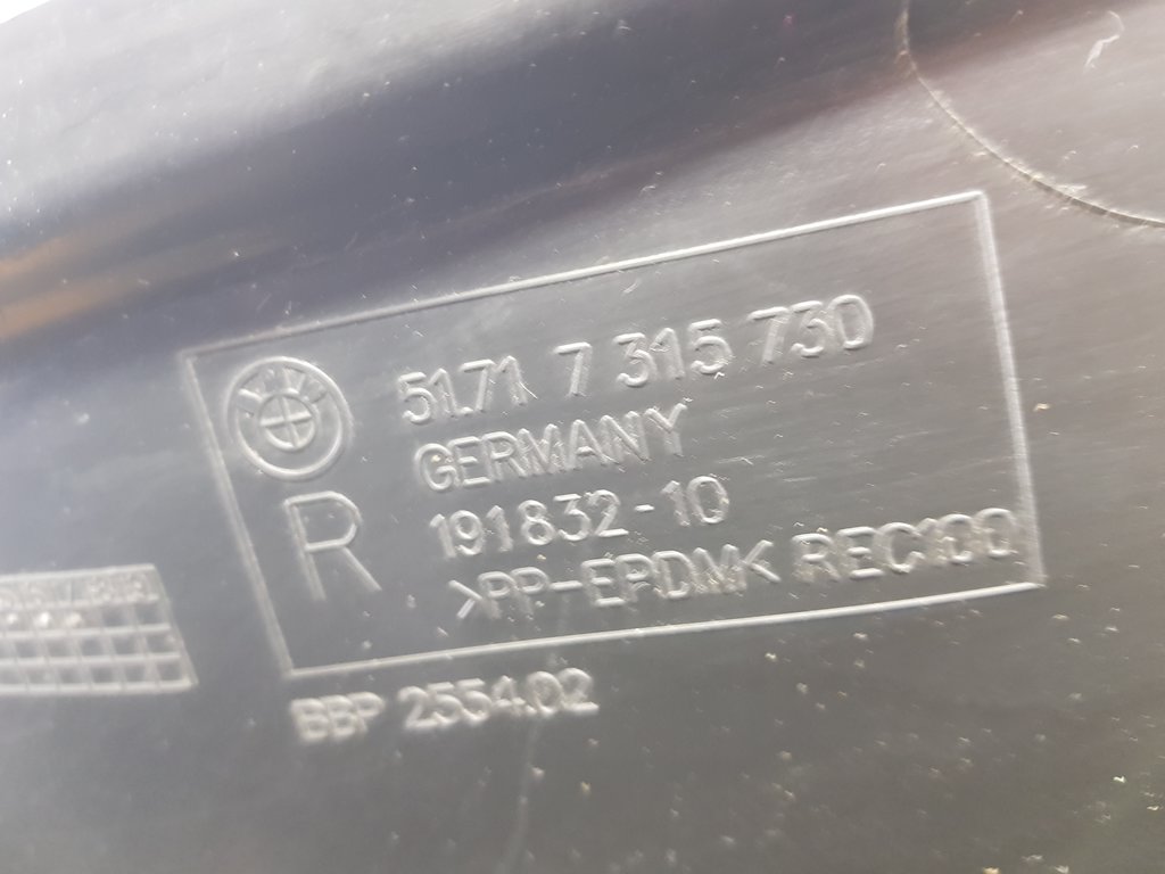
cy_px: 437
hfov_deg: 67.3
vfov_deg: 53.1
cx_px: 582
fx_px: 875
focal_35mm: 26
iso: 250
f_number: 1.7
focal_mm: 4.2
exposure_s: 1/11
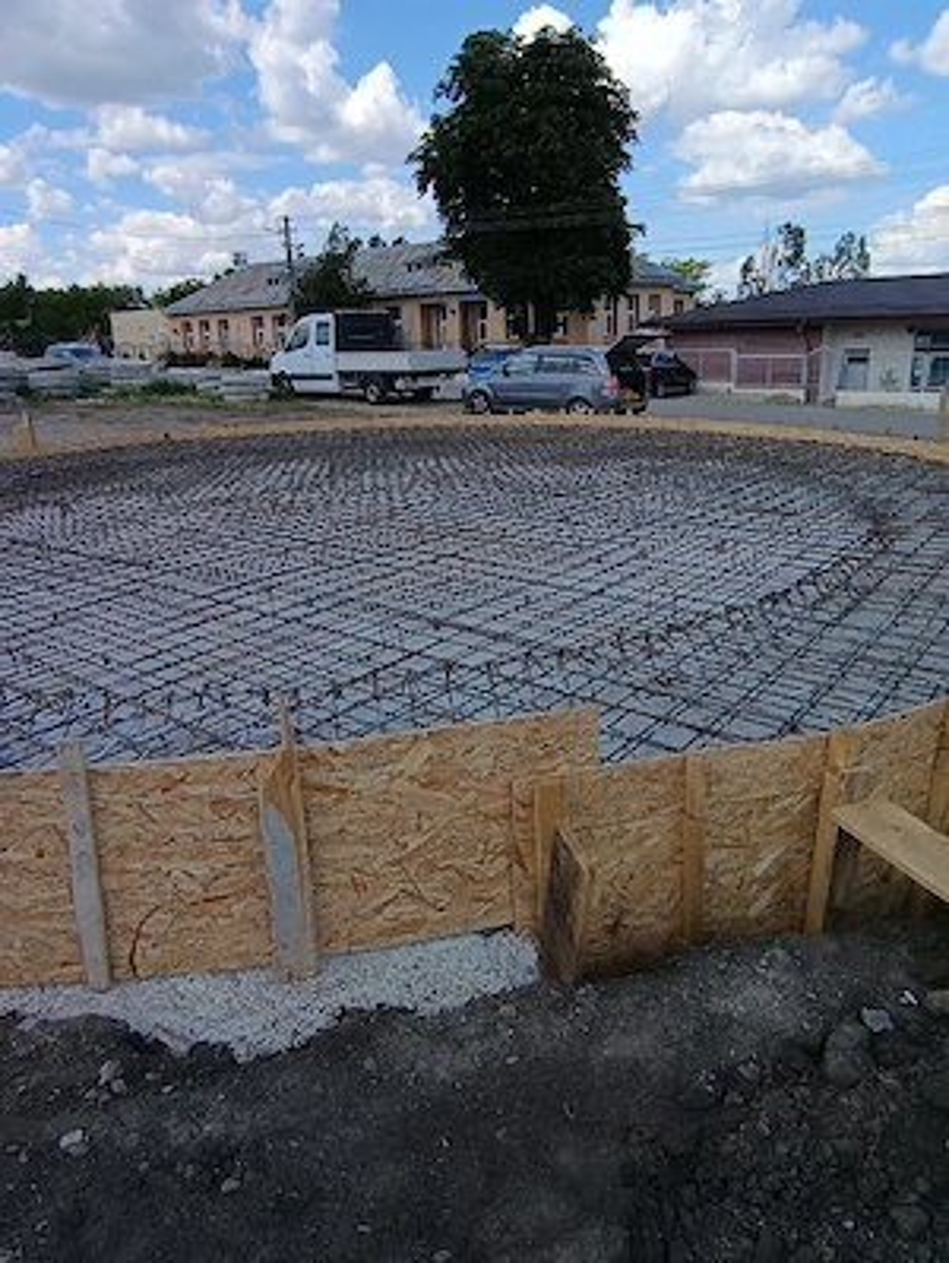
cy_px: 632
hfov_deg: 78.2
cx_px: 474
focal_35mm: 16
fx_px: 584
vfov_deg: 94.4
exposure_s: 1/833
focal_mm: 1.65
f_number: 2.2
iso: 50
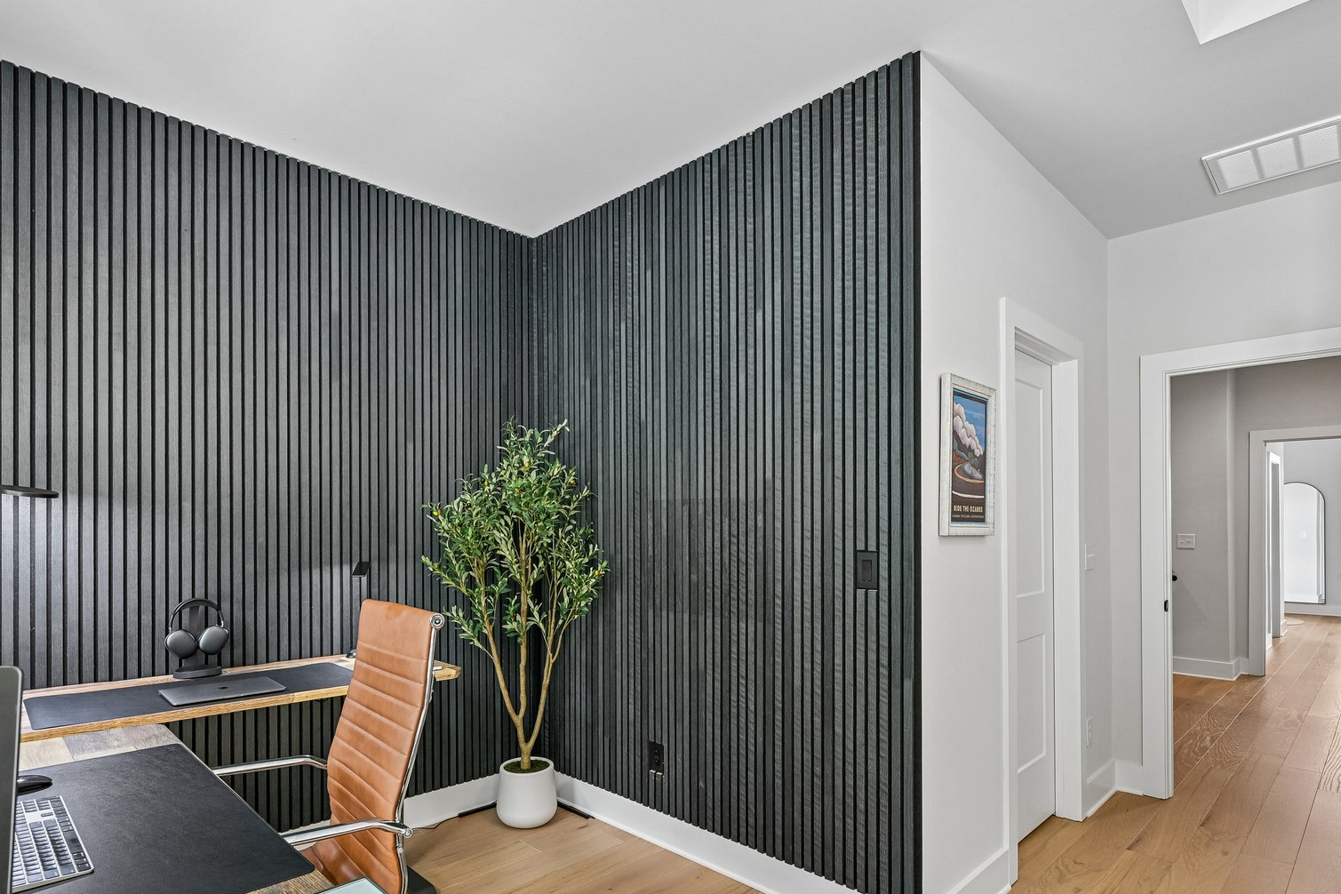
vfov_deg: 64.0
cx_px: 646
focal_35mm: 19
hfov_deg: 86.9
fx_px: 708
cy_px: 532
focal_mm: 14
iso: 400
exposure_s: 1/15
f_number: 8
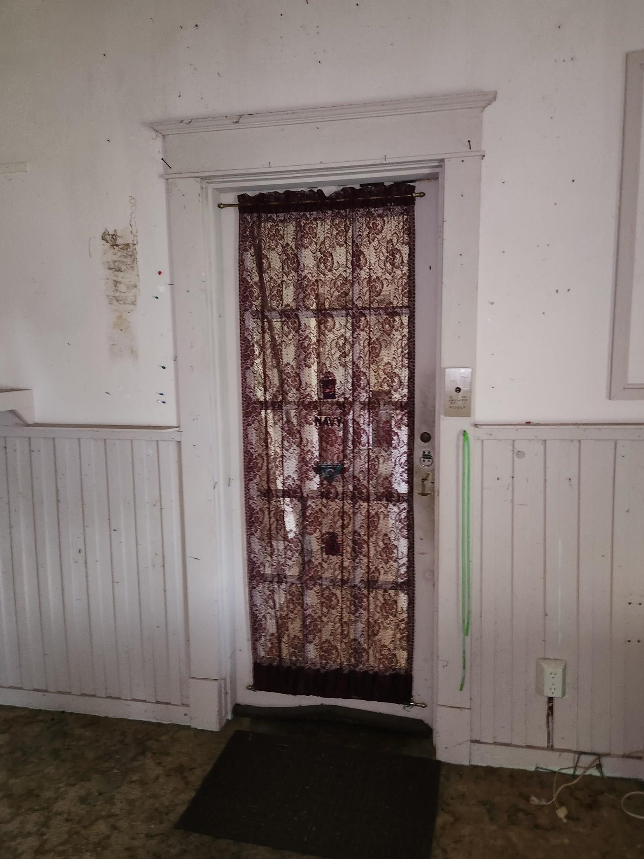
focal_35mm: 24
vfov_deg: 71.6
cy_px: 421
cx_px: 329
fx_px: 595
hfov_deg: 56.8
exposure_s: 1/8
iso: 320
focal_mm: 5.4
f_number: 1.8
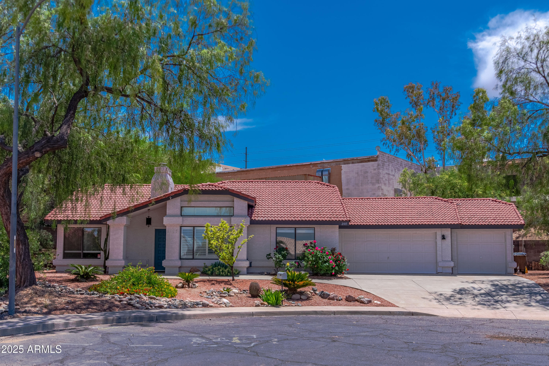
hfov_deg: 53.1
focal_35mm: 36
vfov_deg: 36.9
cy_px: 183
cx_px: 274
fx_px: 549
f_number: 9
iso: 160
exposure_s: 1/8000
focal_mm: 24
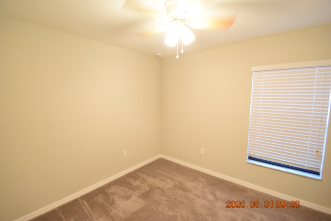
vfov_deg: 77.3
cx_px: 166
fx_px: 138
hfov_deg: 100.4
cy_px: 110
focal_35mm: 15
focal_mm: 10
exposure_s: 1/60
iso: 2000
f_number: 3.5
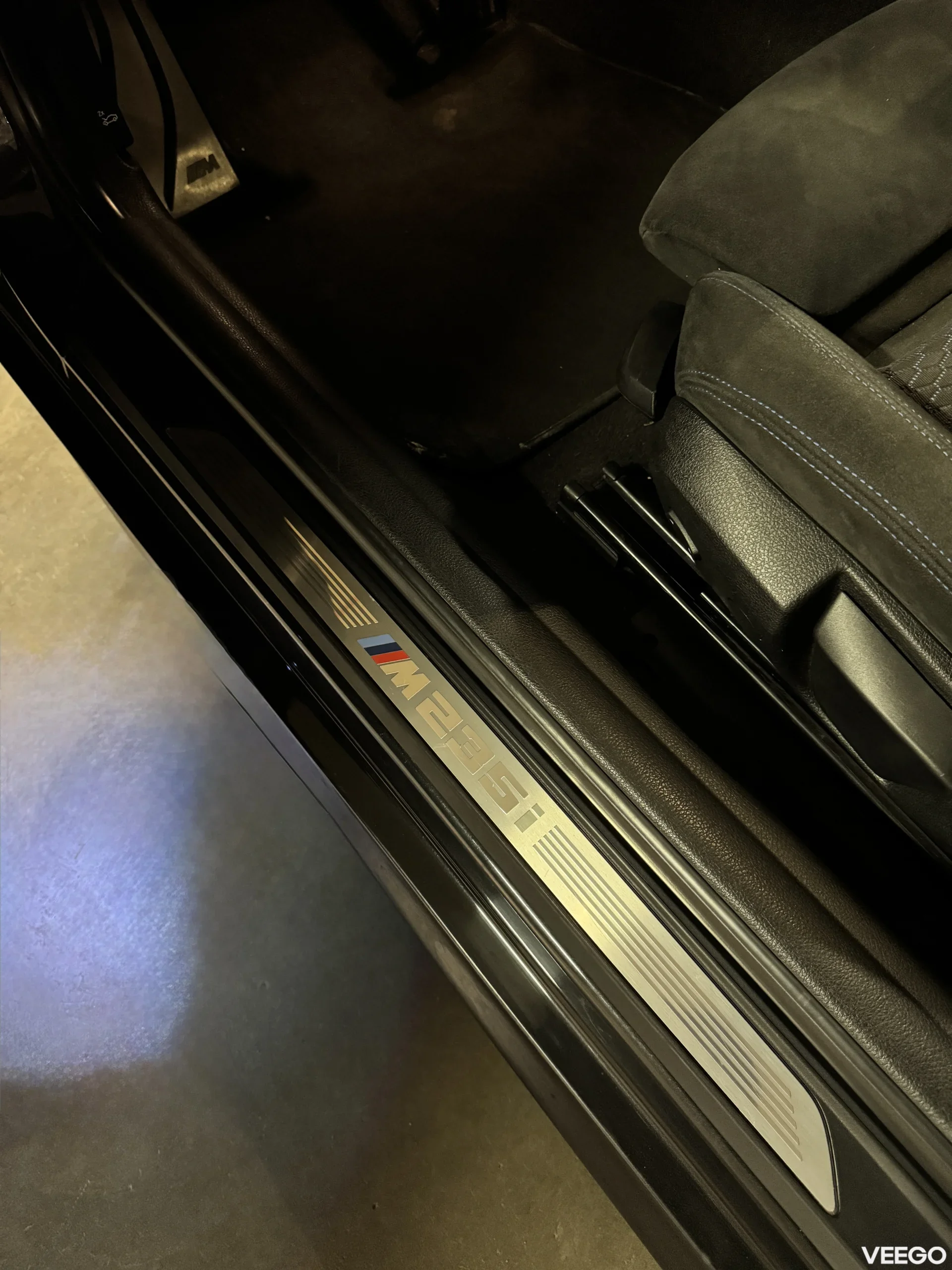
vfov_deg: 71.6
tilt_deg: -64.4
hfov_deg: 56.8
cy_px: 635
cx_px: 476
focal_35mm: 24
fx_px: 880
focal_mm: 6.76
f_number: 1.78
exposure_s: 1/50
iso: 640
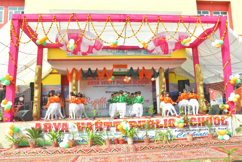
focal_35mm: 30
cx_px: 121
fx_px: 202
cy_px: 81
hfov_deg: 61.9
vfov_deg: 43.6
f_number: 8
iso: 200
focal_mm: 20
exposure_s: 1/160
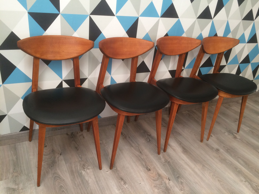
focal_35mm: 29
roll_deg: -9.1
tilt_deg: -27.8
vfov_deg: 48.2
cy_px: 97
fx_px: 217
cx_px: 130
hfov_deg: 61.7
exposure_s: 1/33
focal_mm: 4.15
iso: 80
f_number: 2.2
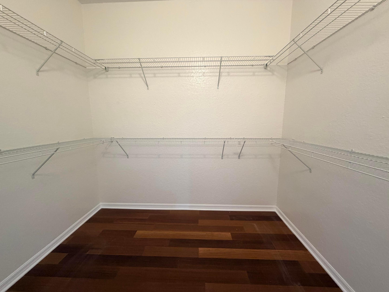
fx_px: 157
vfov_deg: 85.7
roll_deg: +0.7
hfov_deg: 102.1
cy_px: 146
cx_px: 194
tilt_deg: -8.4
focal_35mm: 14
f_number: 2.2
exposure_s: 1/60
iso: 320
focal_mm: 2.22
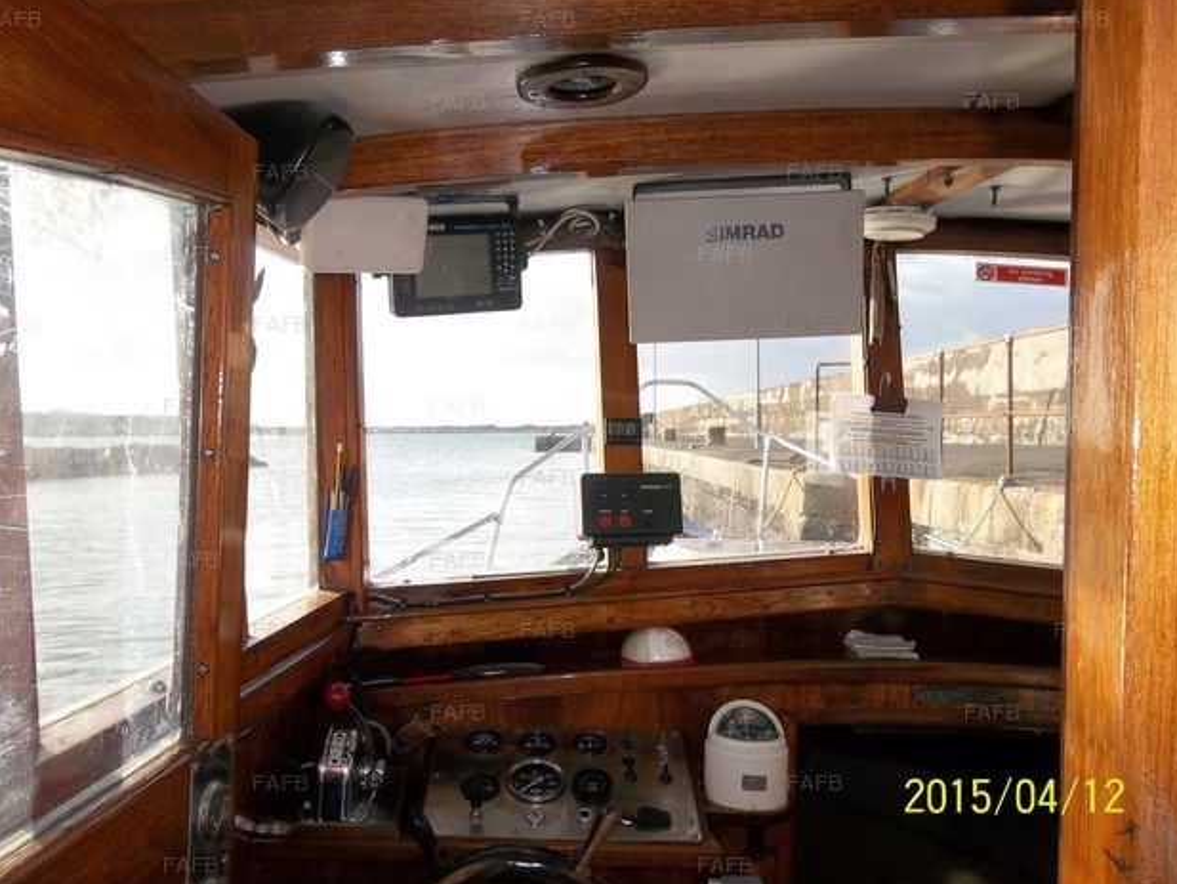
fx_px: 952
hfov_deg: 63.4
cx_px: 576
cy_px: 449
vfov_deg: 49.8
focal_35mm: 28
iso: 80
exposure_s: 1/320
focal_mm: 4.9
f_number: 3.5
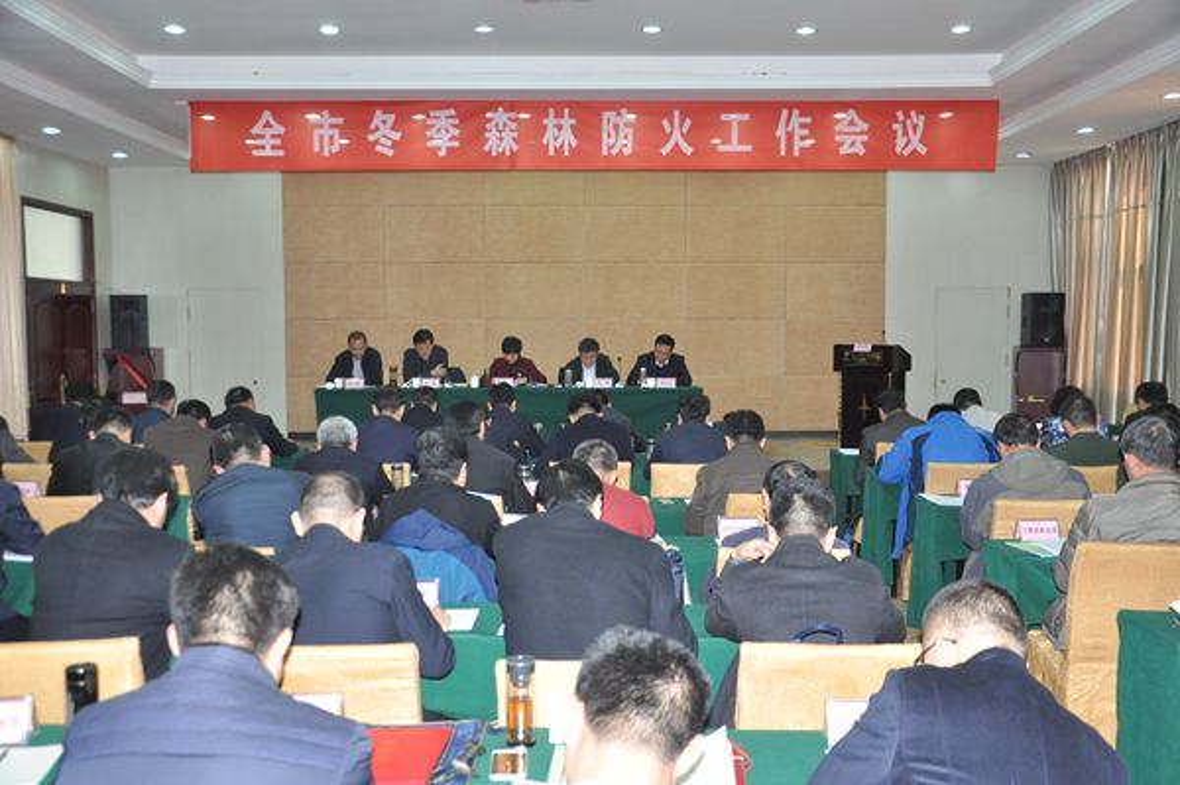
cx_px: 590
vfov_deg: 35.4
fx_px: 1228
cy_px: 392
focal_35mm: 38
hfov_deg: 51.3
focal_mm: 25
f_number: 4.5
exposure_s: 1/60
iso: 1250
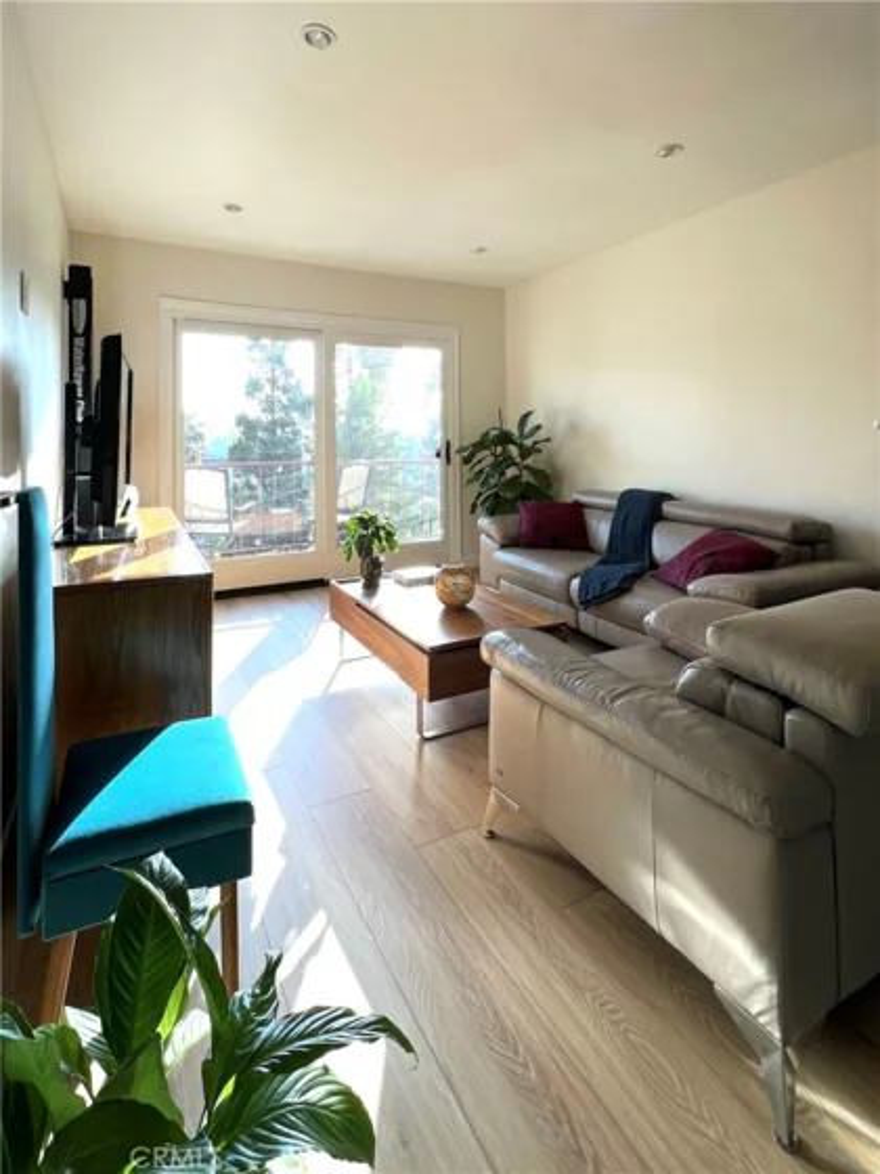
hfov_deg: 89.9
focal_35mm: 13
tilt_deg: -11.6
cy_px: 587
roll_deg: +1.1
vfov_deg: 106.2
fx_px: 441
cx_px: 440
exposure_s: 1/150
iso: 32
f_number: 1.8
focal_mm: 1.57
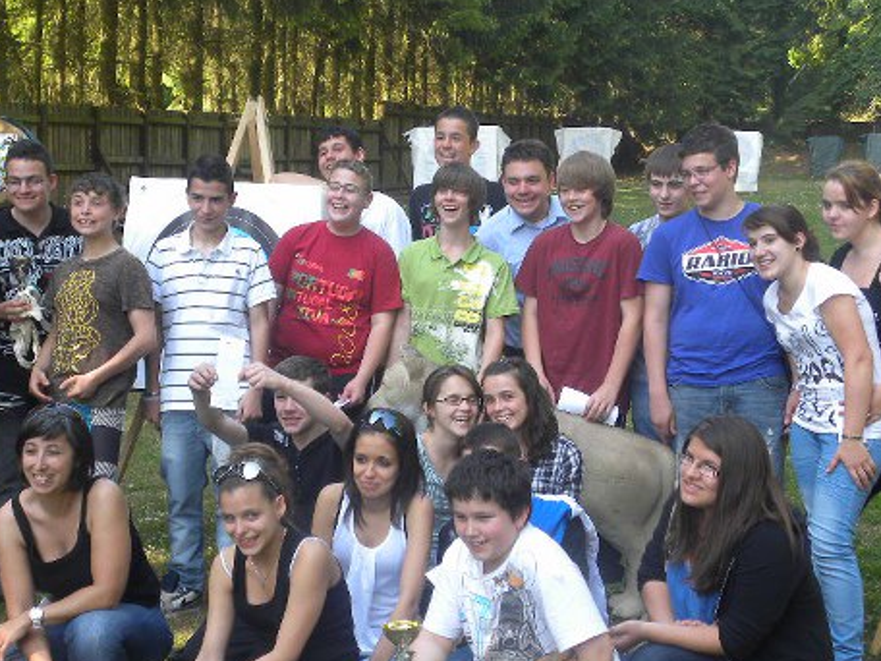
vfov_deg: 20.2
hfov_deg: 26.6
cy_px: 330
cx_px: 342
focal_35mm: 73
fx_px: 1858
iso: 76
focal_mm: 9.2
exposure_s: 1/72.4
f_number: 3.5
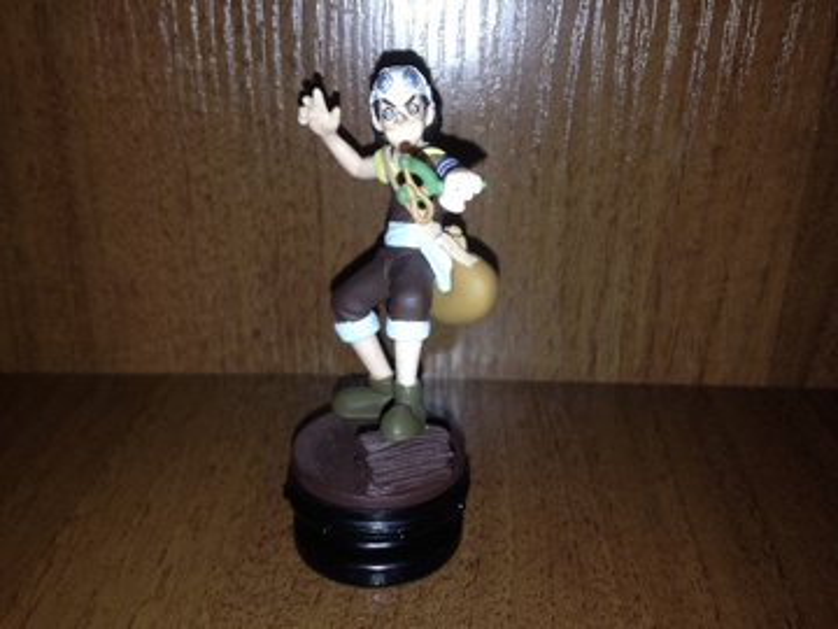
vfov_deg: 42.9
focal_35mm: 33
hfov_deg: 55.4
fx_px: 799
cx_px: 419
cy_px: 314
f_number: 2.4
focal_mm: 4.12
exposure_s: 1/70
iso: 50
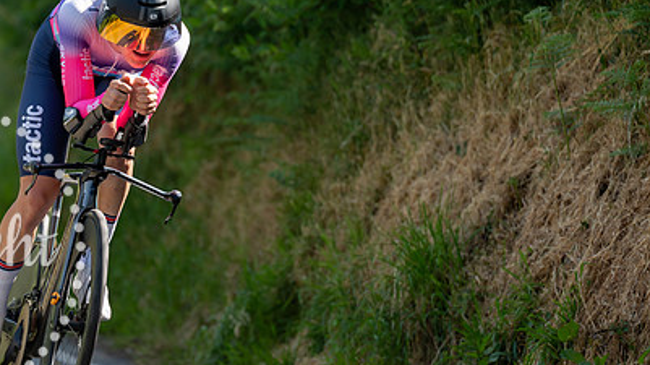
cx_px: 104
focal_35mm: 396
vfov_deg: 3.1
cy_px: 161
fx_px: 6821
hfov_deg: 5.5
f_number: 3.5
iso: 400
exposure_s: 1/1000
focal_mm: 200
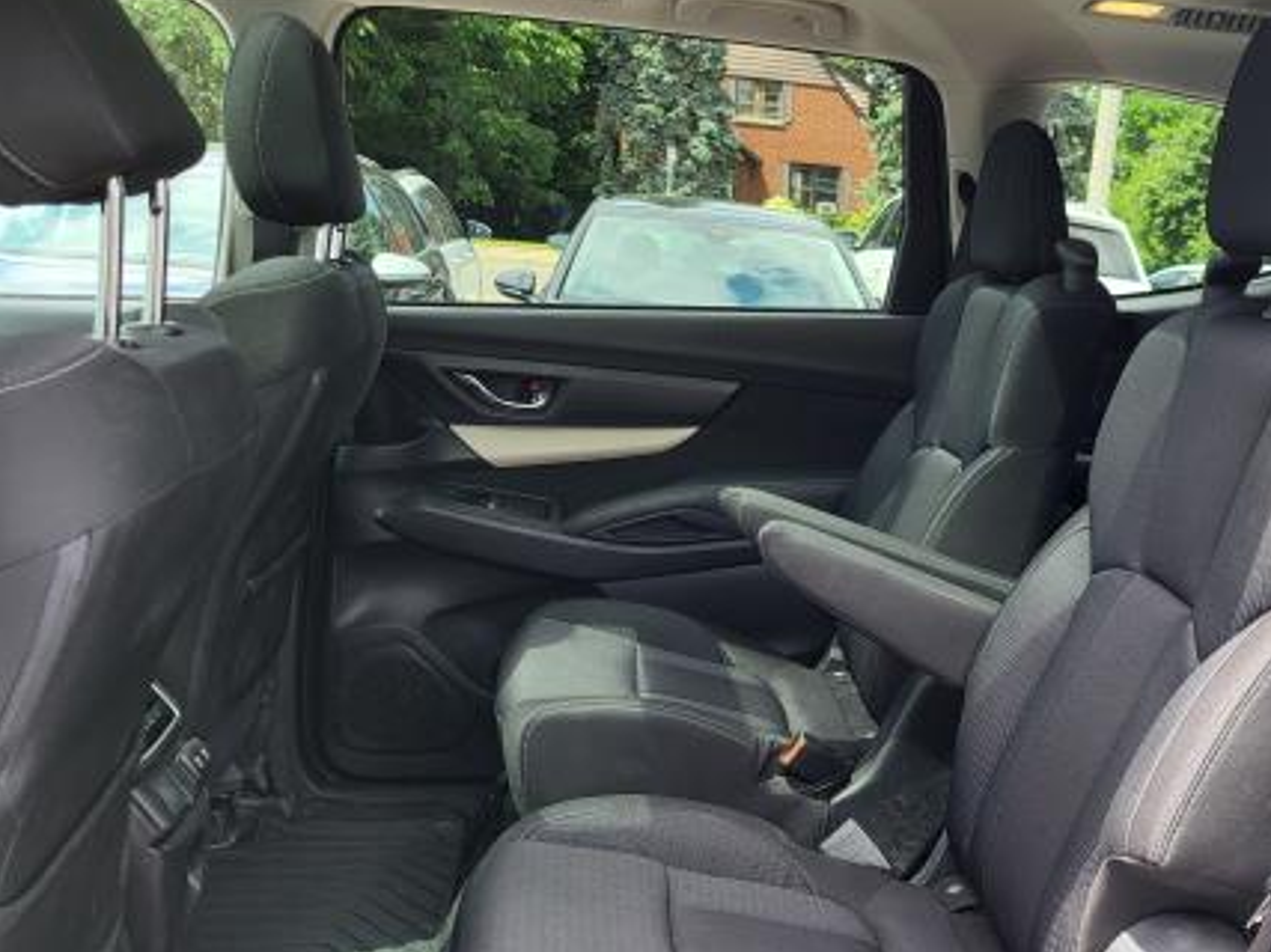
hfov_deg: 46.2
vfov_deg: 36.2
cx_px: 950
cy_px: 675
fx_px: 1432
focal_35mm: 39
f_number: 1.8
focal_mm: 5.4
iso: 40
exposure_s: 1/322
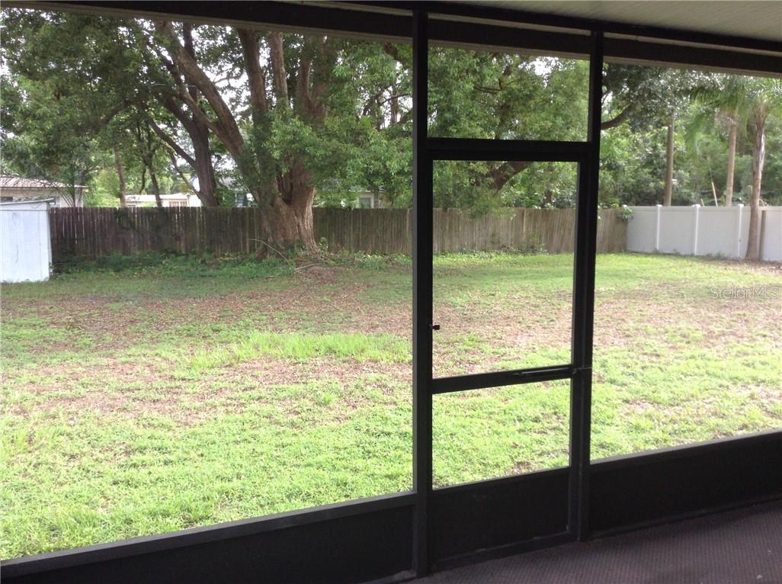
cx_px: 391
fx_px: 744
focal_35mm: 33
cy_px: 292
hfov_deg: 55.4
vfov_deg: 42.8
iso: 32
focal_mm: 3.3
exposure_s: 1/100
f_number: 2.4
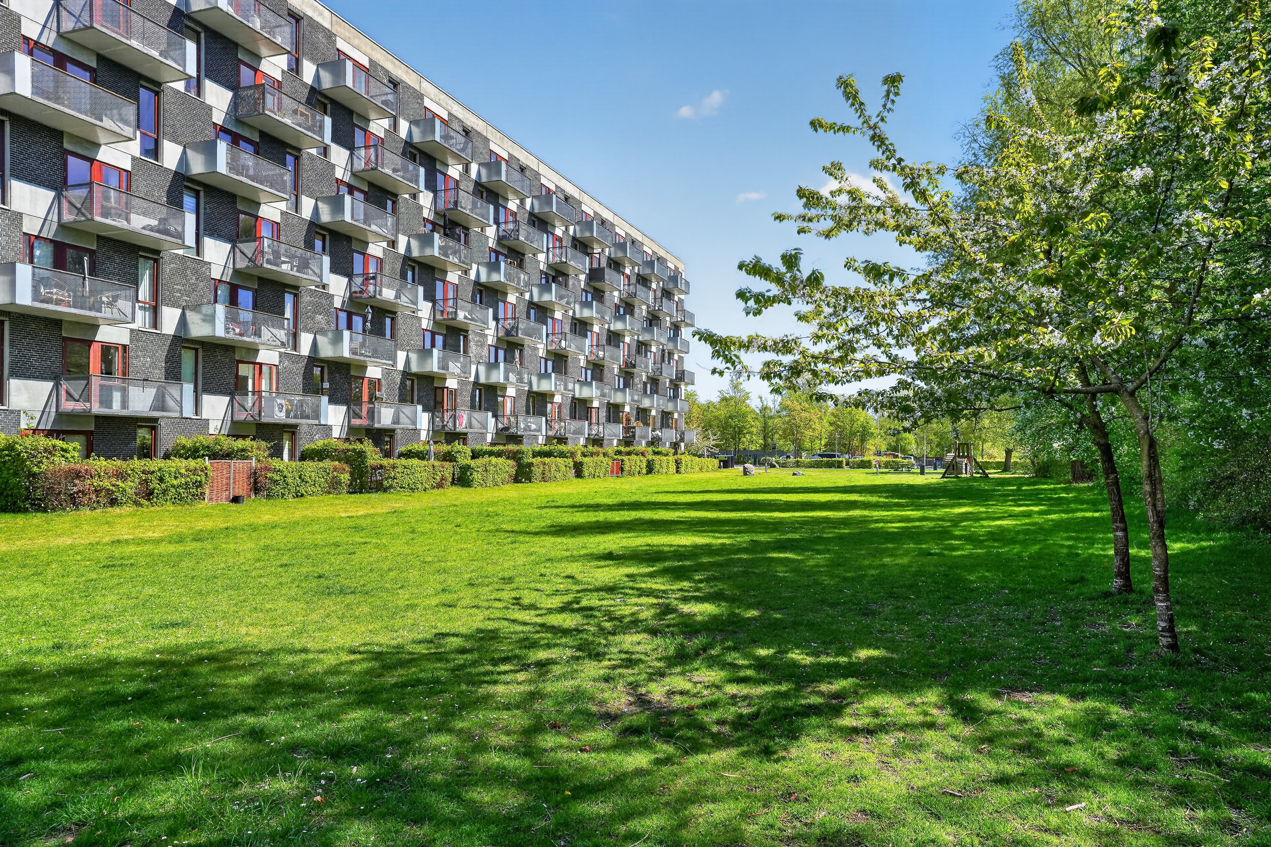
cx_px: 636
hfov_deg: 73.8
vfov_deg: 53.1
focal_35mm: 24
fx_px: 847
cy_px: 424
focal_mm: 24
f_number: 8
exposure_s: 1/200
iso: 400
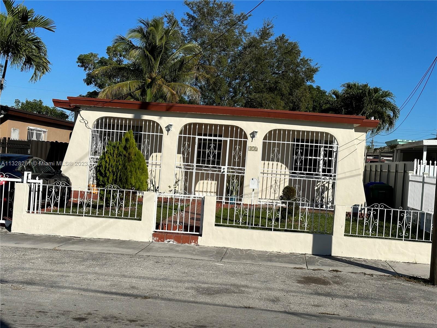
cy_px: 164
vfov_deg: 30.3
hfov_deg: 39.7
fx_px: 606
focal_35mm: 48
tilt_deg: -0.4
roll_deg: -4.5
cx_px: 218
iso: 64
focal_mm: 6.86
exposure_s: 1/8929
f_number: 1.78
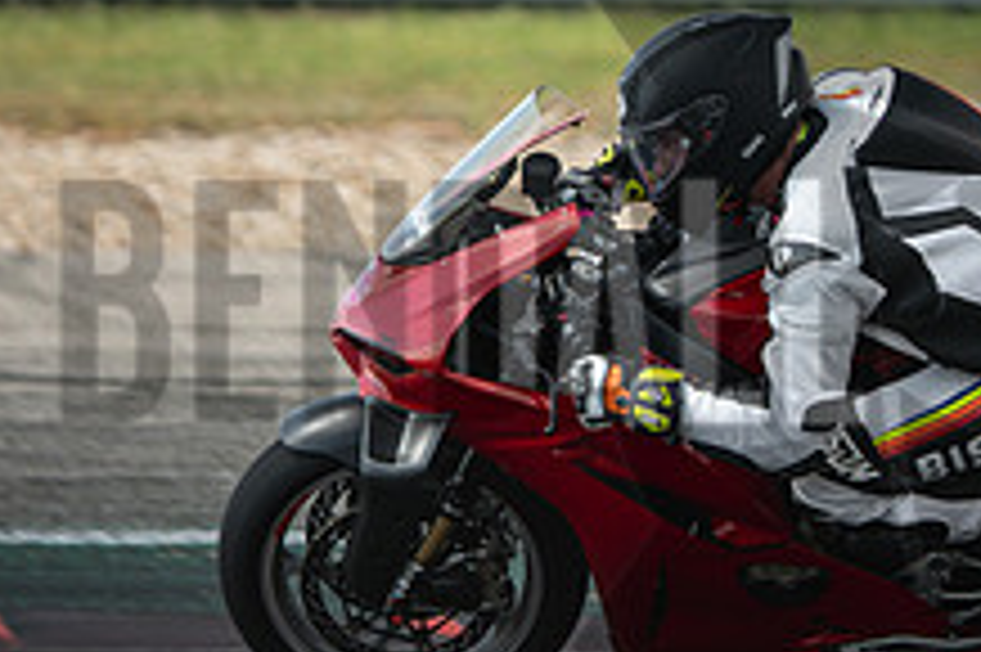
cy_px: 308
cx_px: 1008
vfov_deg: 1.7
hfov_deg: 2.6
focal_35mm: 798
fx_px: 21728
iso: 200
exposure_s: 1/1600
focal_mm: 200
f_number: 2
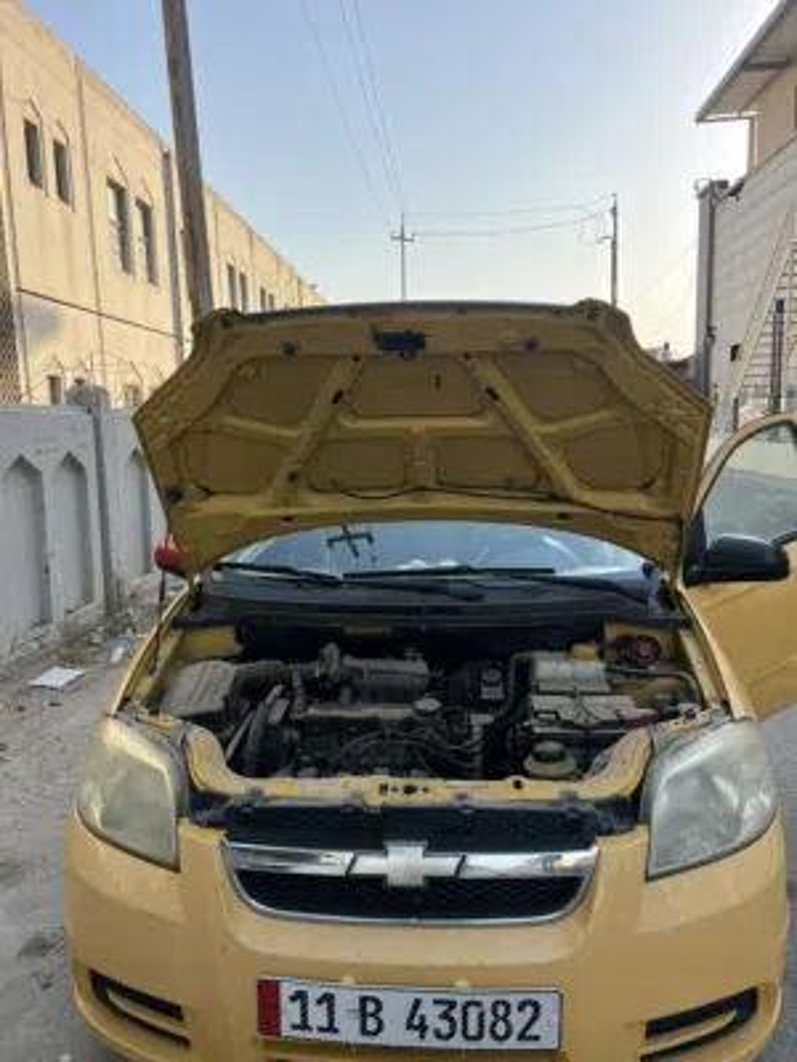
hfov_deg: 53.1
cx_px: 398
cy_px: 531
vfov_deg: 67.3
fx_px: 798
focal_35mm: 26
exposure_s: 1/1488
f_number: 1.5
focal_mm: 5.7
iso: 50
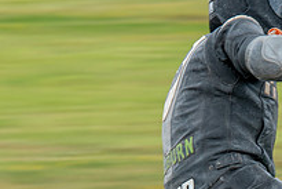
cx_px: 267
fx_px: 5840
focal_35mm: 745
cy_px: 240
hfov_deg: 2.8
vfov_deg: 1.8
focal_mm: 185
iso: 200
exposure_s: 1/200
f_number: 7.1
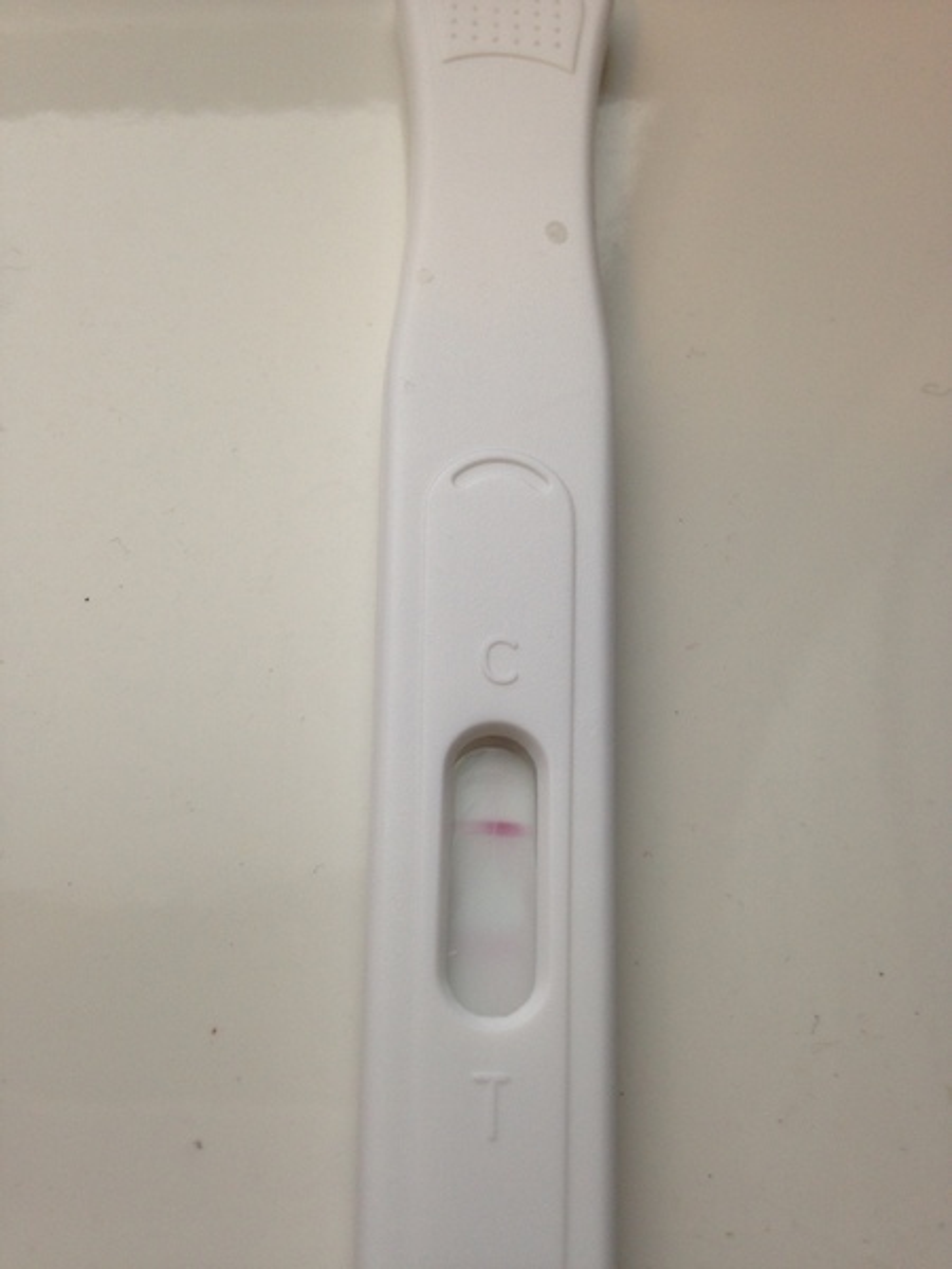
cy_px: 634
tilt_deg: -67.9
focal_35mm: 33
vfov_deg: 55.4
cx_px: 476
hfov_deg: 42.9
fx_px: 1210
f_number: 2.4
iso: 50
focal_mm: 4.12
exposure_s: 1/30
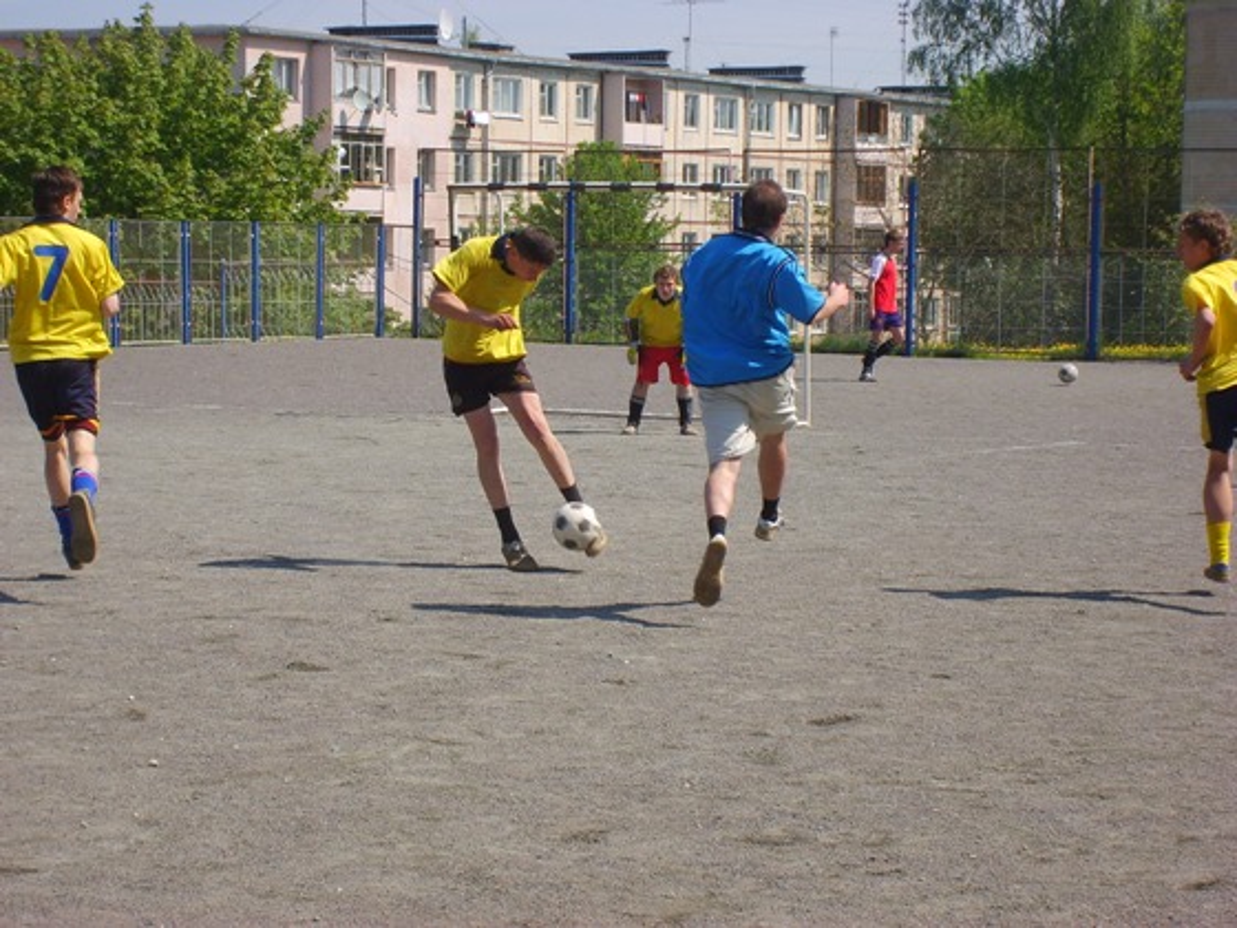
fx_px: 3752
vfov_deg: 14.1
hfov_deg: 18.7
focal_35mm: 105
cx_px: 618
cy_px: 464
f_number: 4.9
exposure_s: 1/350
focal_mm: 17.4
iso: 50
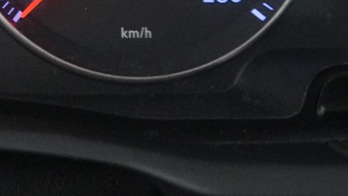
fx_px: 1485
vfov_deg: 7.4
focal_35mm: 161
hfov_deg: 12.6
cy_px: -131
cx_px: -204
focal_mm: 28
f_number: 3.5
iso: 6400
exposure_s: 1/25
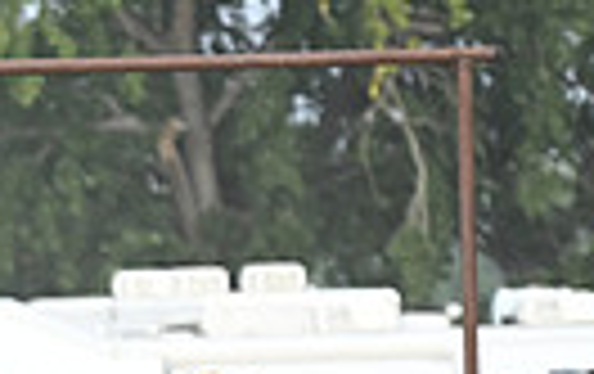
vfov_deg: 1.5
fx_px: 14497
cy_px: 620
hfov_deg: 2.3
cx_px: -518
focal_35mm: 894
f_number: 2.8
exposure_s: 1/3200
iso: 1000
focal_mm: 200
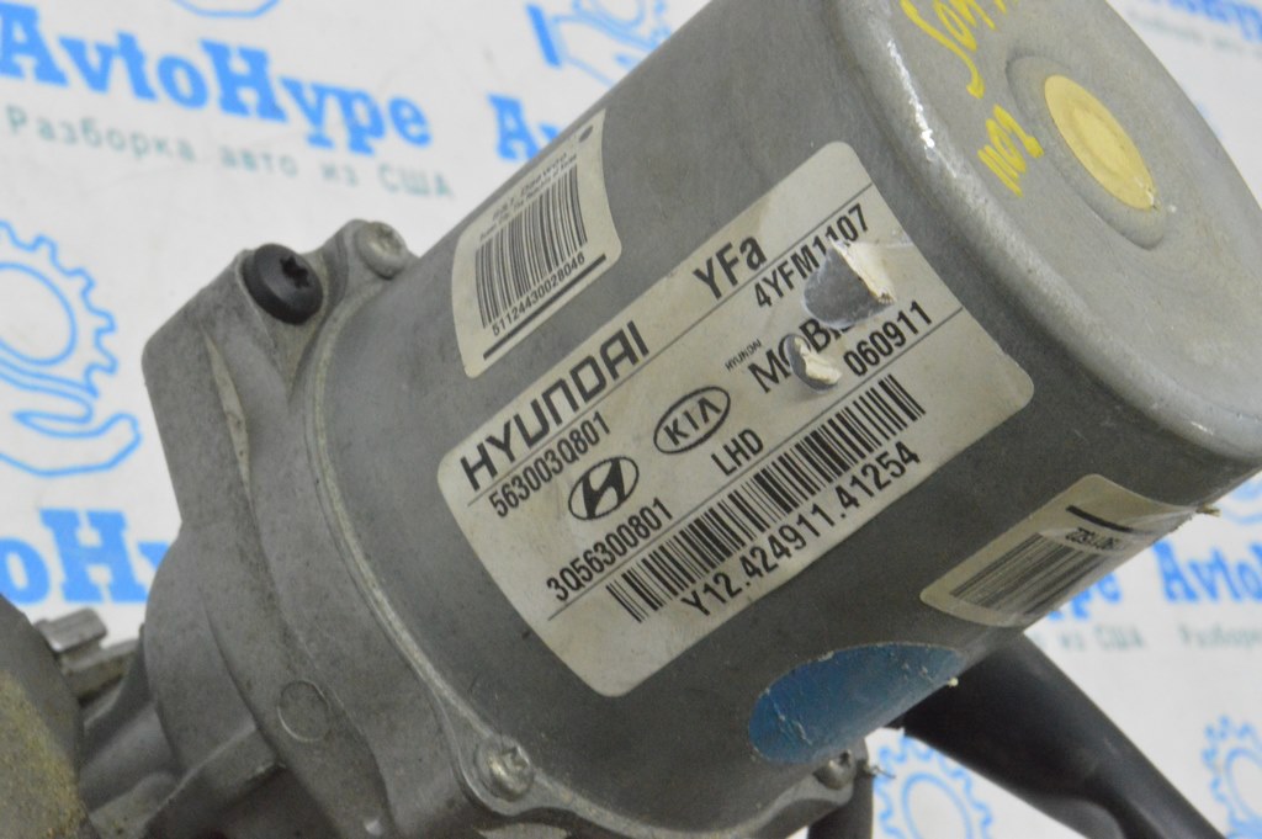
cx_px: 631
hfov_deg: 24.6
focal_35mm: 82
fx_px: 2890
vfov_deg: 16.5
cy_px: 420
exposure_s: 1/15
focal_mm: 55
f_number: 20
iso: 6400
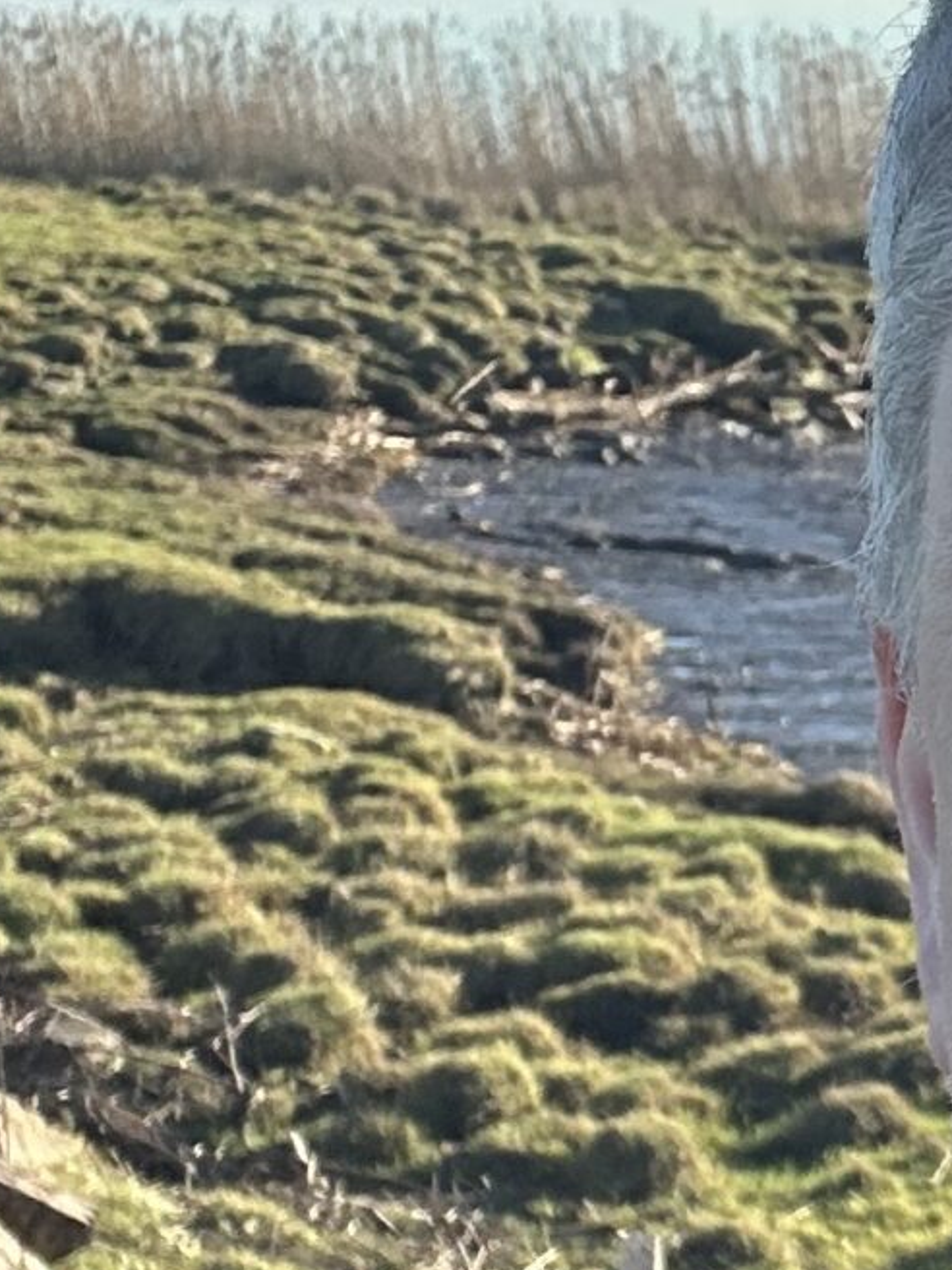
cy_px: 1049
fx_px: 4290
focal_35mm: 117
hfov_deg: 12.1
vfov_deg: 16.7
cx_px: 1399
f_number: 1.9
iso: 25
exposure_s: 1/410
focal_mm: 2.69
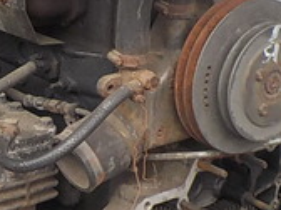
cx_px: 15
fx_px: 925
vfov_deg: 12.9
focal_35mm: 114
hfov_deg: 17.0
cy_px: 25
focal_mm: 4.1
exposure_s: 1/50
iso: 125
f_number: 3.3
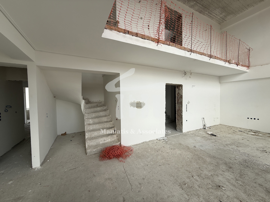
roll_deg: +0.0
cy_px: 101
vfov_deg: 85.7
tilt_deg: -1.4
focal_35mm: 14
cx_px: 135
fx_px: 109
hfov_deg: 102.1
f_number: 2.2
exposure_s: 1/876
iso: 50
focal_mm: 2.22
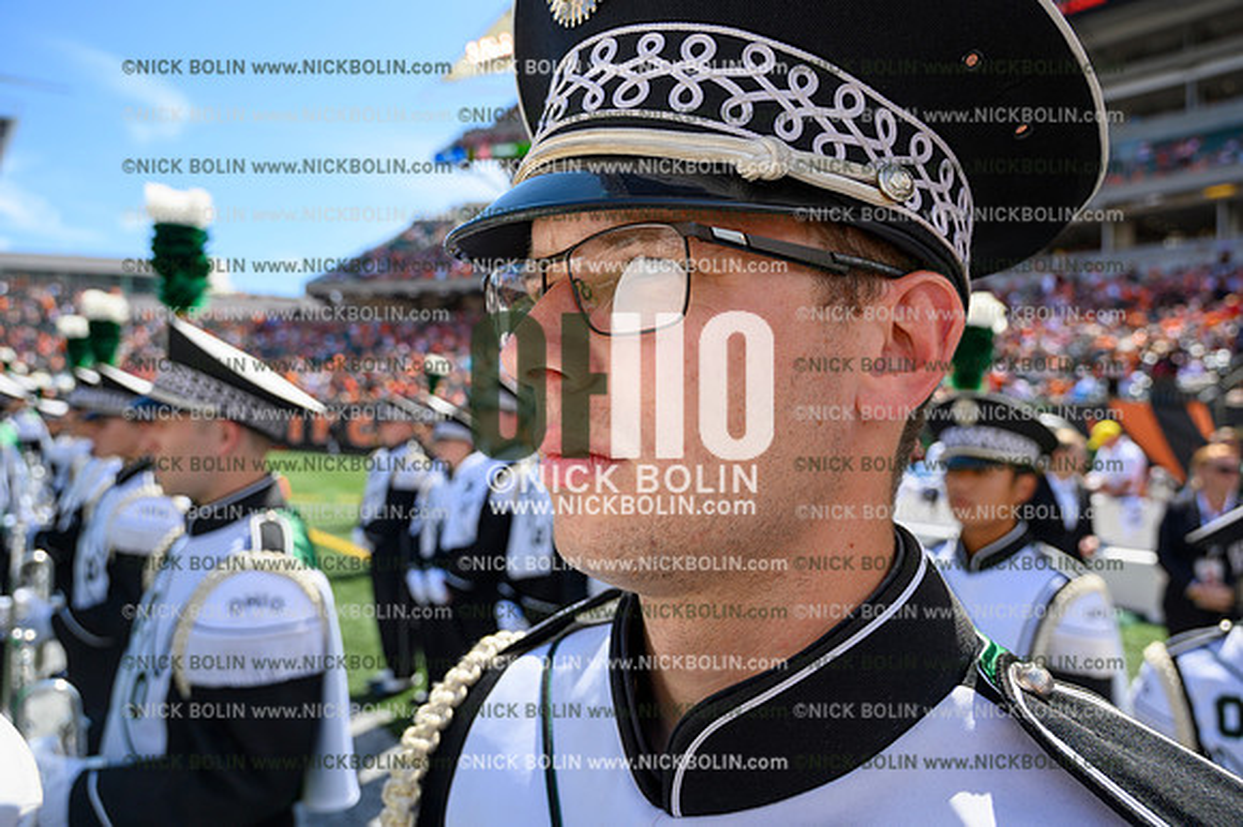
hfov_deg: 73.8
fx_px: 828
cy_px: 414
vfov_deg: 53.1
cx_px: 622
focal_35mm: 24
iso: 100
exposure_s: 1/500
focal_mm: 24
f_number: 5.6
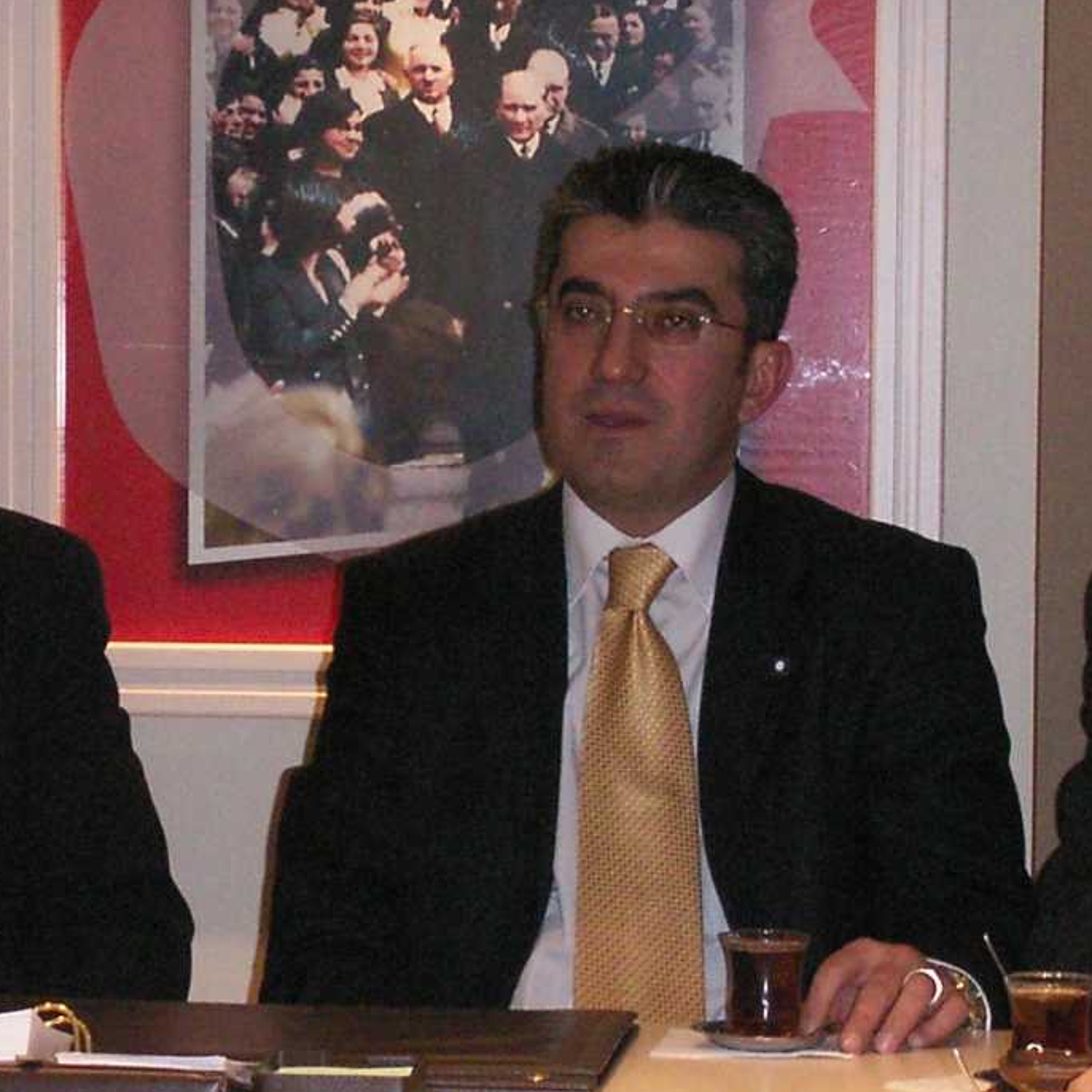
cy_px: 722
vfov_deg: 13.2
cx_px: 310
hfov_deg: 13.2
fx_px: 4711
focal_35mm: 132
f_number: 3.5
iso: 160
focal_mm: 8.7
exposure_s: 1/40
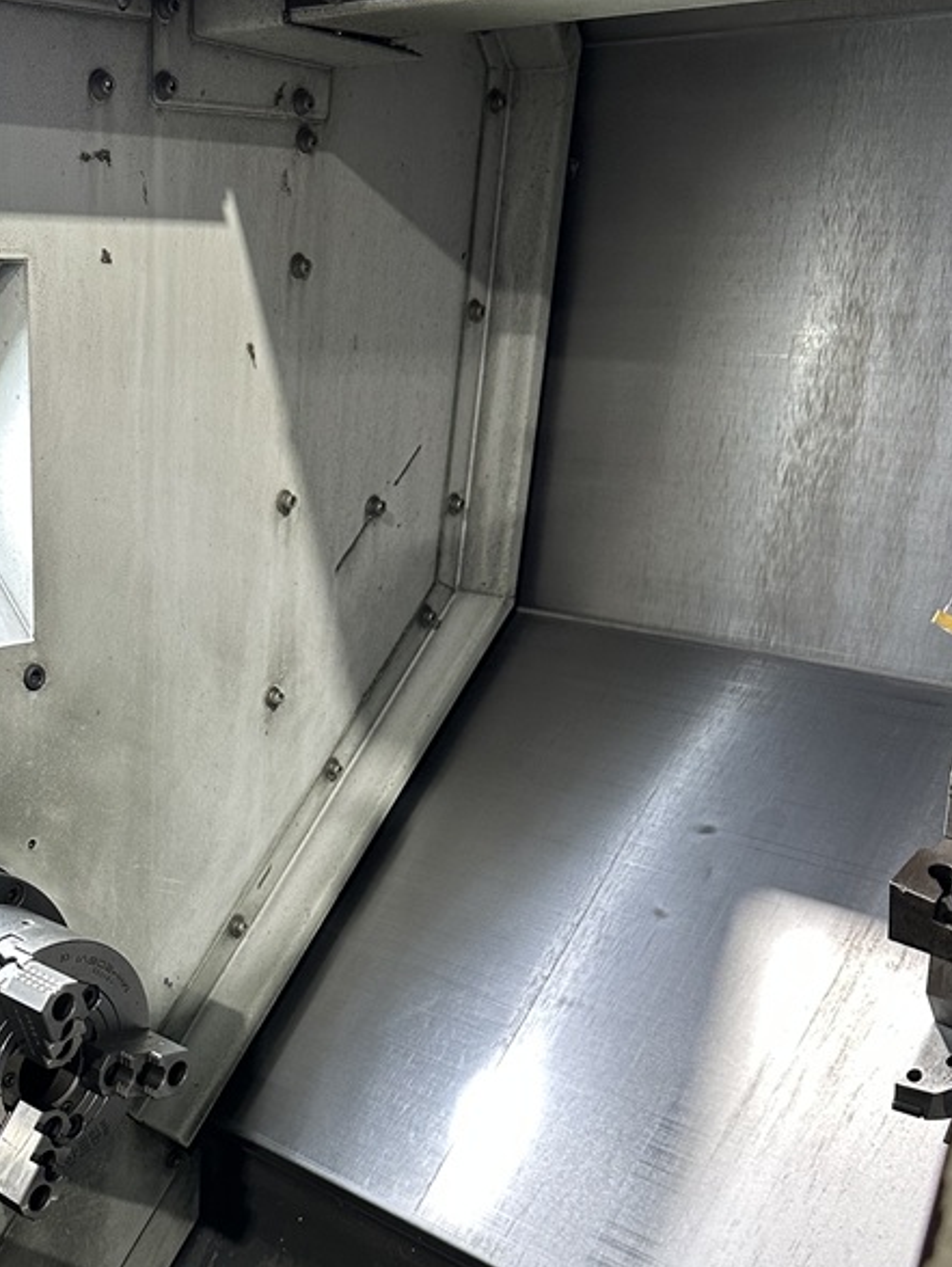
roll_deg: -0.9
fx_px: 1538
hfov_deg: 33.0
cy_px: 948
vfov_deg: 43.4
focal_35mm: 42
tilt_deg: -21.5
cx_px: 139
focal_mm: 6.86
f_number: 1.78
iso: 200
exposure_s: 1/120
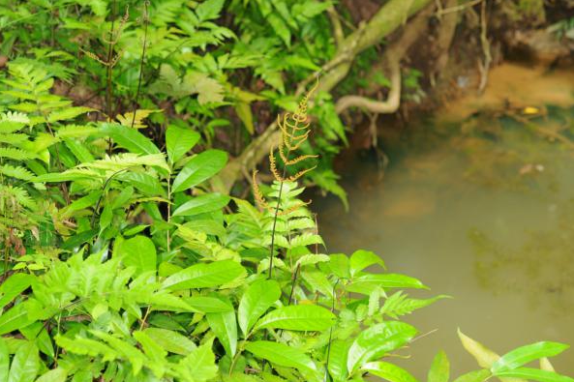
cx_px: 287
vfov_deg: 15.0
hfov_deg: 22.4
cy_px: 191
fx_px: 1450
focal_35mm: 91
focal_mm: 60
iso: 200
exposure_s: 1/80
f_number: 4
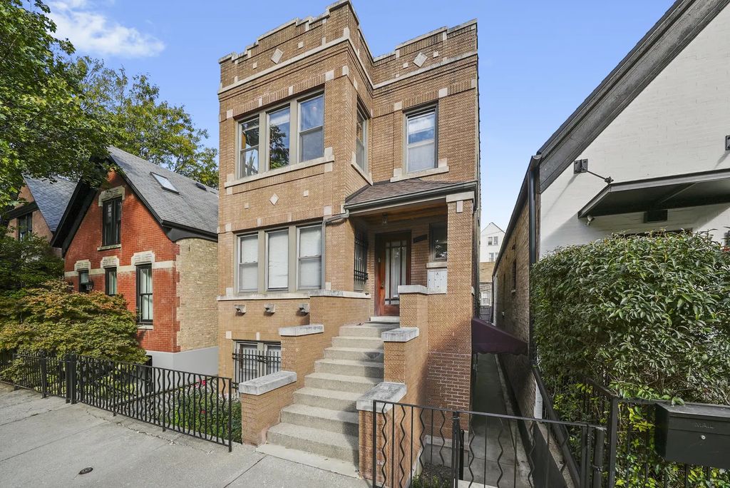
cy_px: 244
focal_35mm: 12
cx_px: 365
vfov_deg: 90.1
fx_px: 243
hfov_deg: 112.6
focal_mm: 12
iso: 80
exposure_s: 1/100
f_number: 7.1
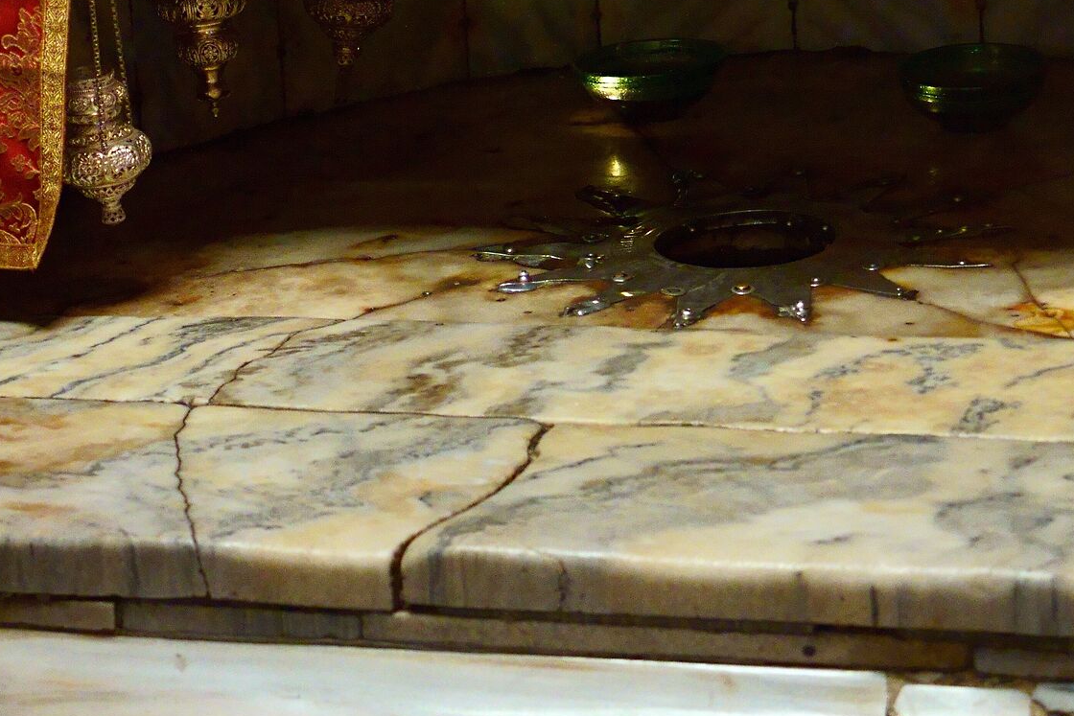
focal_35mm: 135
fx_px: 4028
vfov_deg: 10.1
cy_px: 62
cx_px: 682
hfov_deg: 15.2
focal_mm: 63
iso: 5000
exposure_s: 1/125
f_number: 4
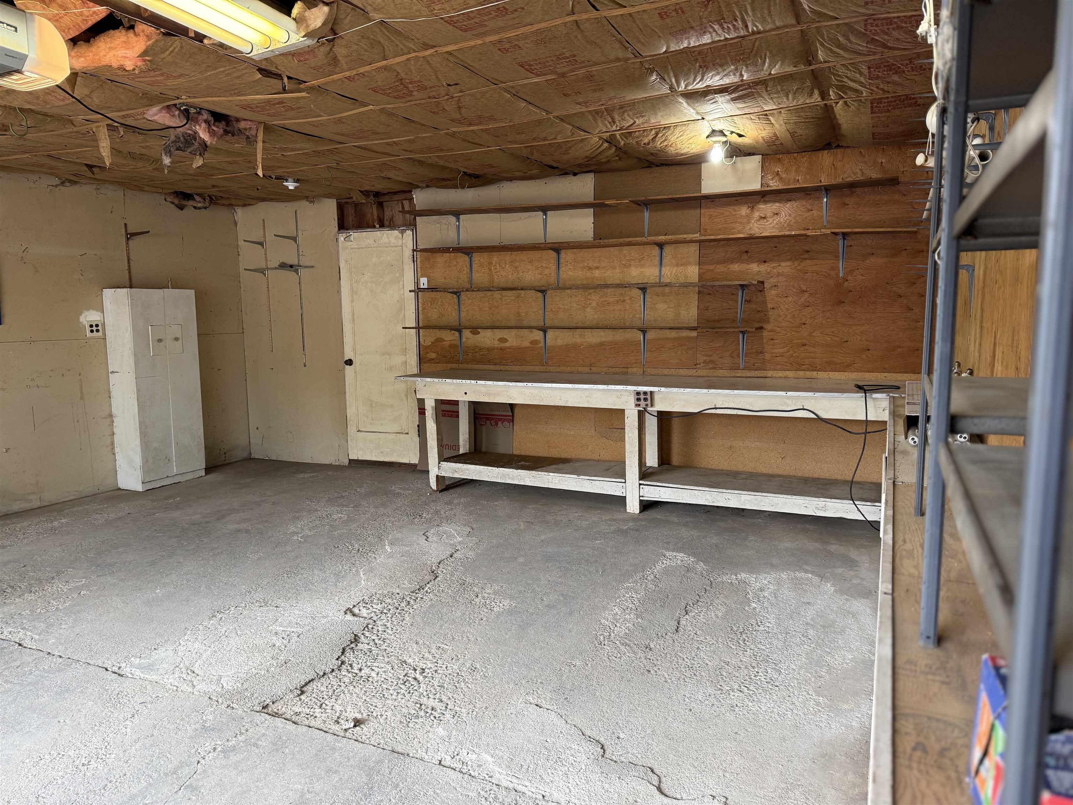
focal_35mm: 24
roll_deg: +0.3
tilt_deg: -7.0
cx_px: 536
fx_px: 744
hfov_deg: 71.6
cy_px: 402
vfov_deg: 56.8
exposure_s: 1/121
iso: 160
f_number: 1.78
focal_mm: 6.76
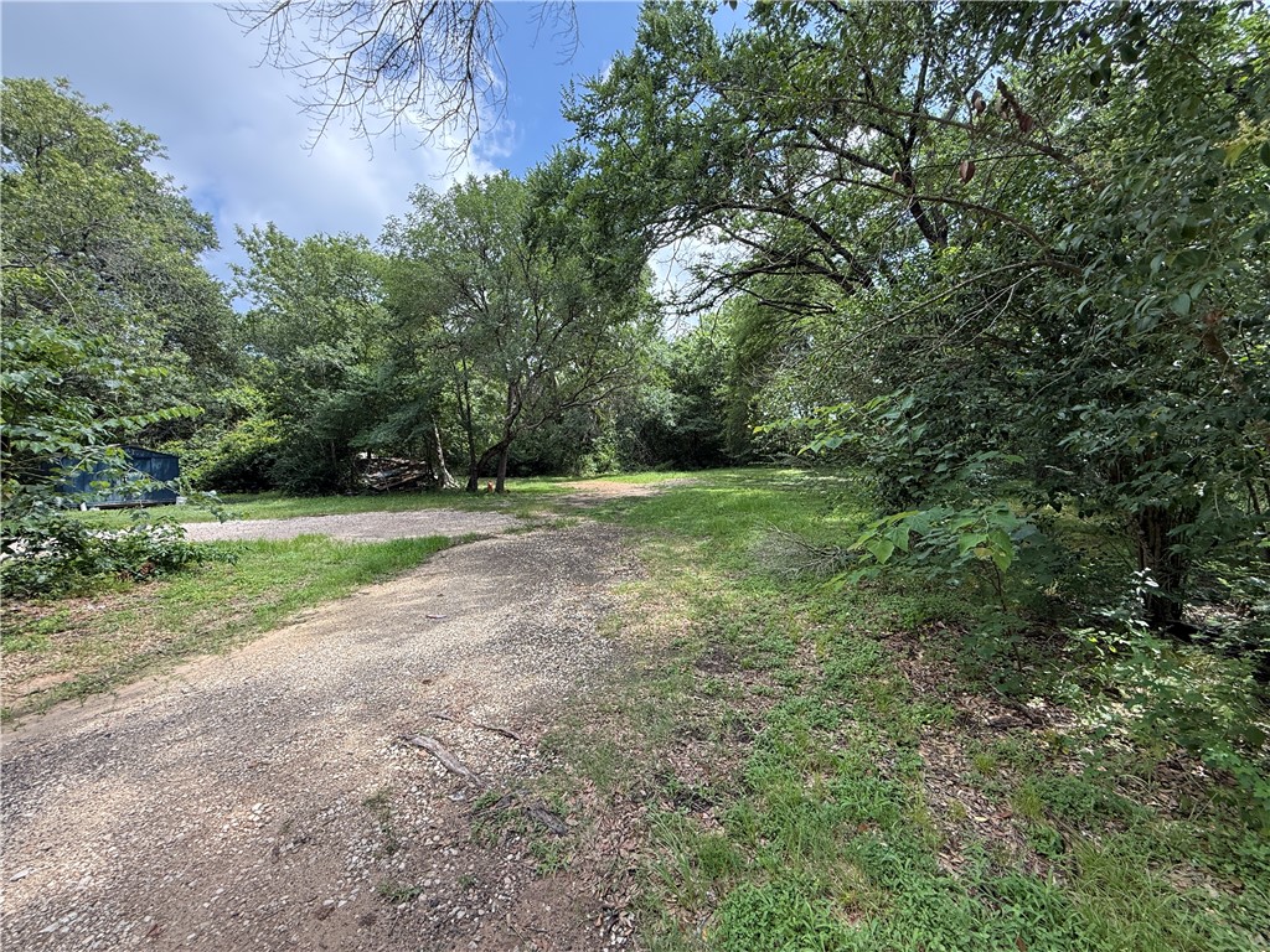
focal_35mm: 14
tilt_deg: -0.9
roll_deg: +2.0
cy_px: 476
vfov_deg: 85.7
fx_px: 514
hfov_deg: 102.1
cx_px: 635
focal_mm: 2.22
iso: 50
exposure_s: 1/363
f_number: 2.2
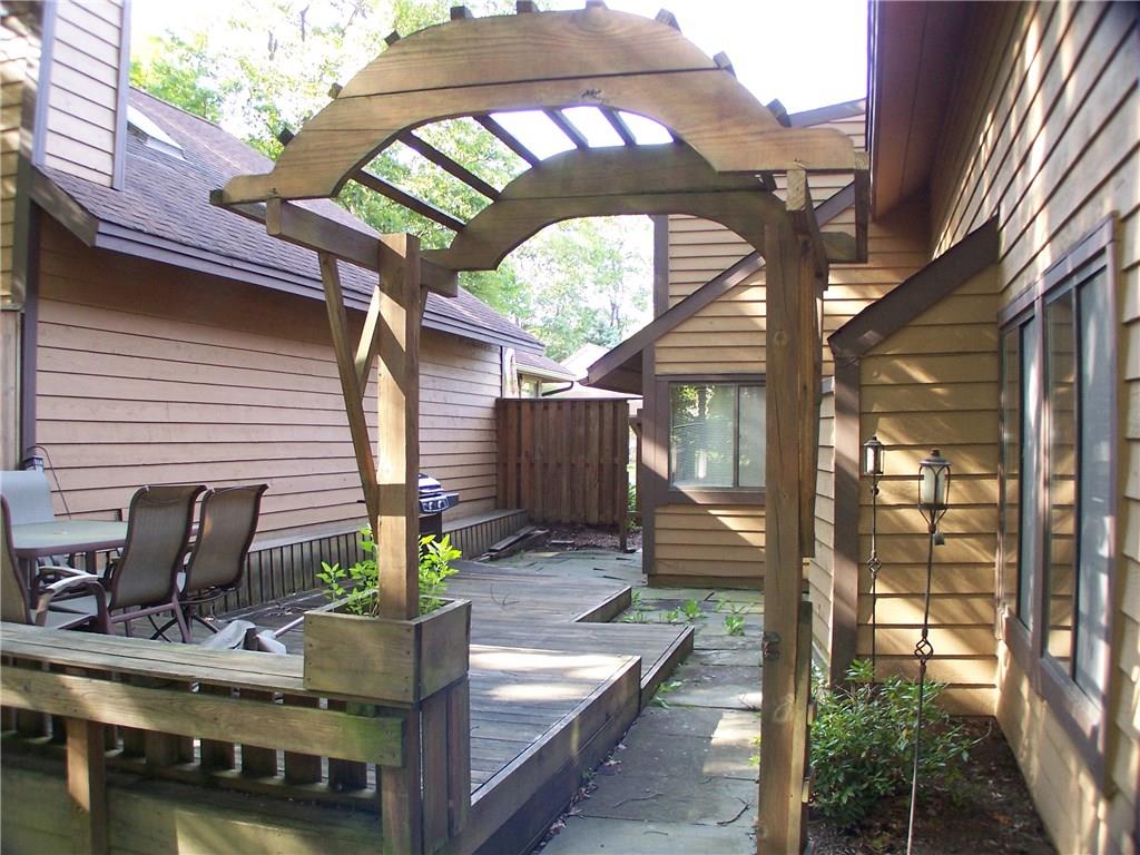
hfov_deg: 46.8
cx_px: 570
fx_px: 1317
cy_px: 428
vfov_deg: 36.0
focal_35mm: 40
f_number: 2.8
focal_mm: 6.7
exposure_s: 1/45
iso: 140
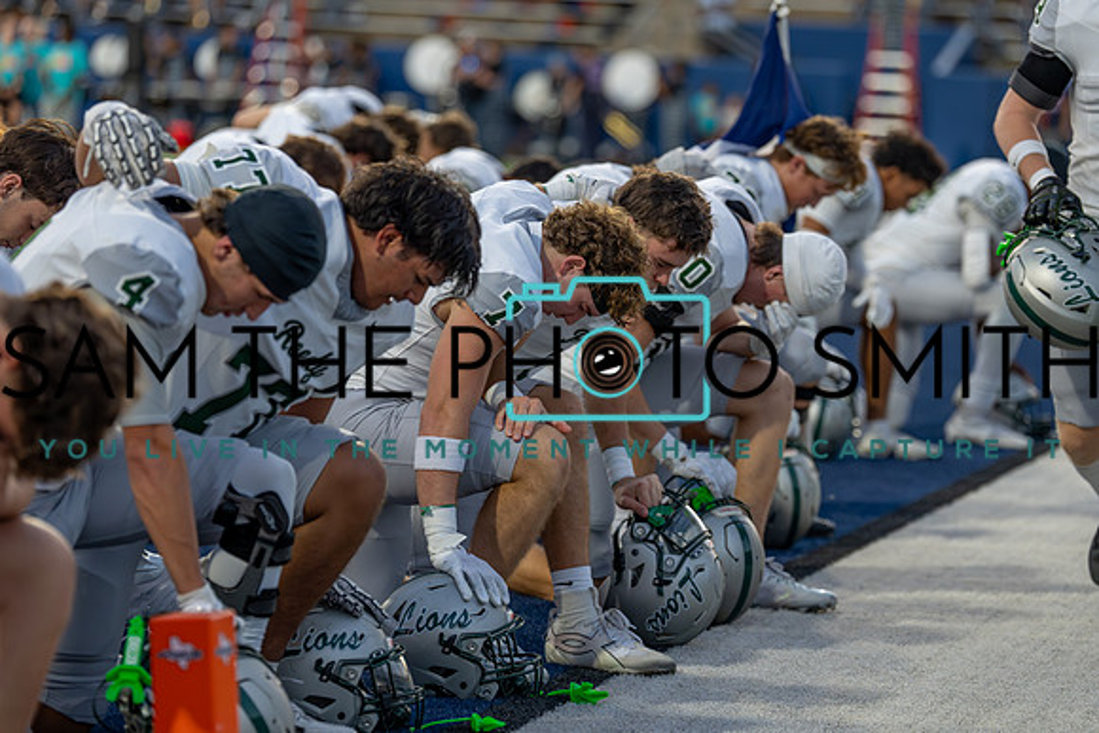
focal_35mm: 158
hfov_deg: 13.0
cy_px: 345
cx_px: 548
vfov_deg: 8.7
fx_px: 4839
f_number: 2.8
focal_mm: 141
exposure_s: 1/1600
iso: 1250
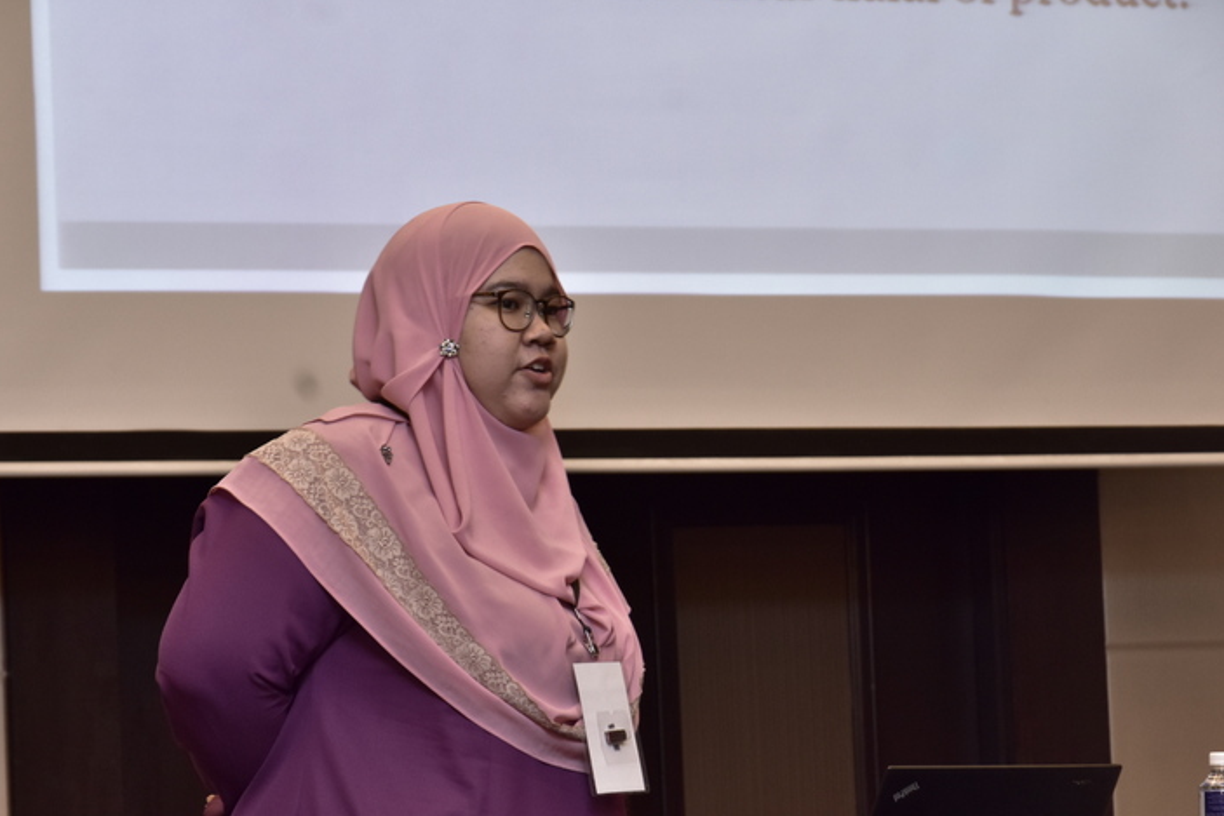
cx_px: 576
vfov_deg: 8.7
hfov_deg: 13.1
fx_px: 5339
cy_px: 459
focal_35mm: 157
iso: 1000
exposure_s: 1/50
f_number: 6.3
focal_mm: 92
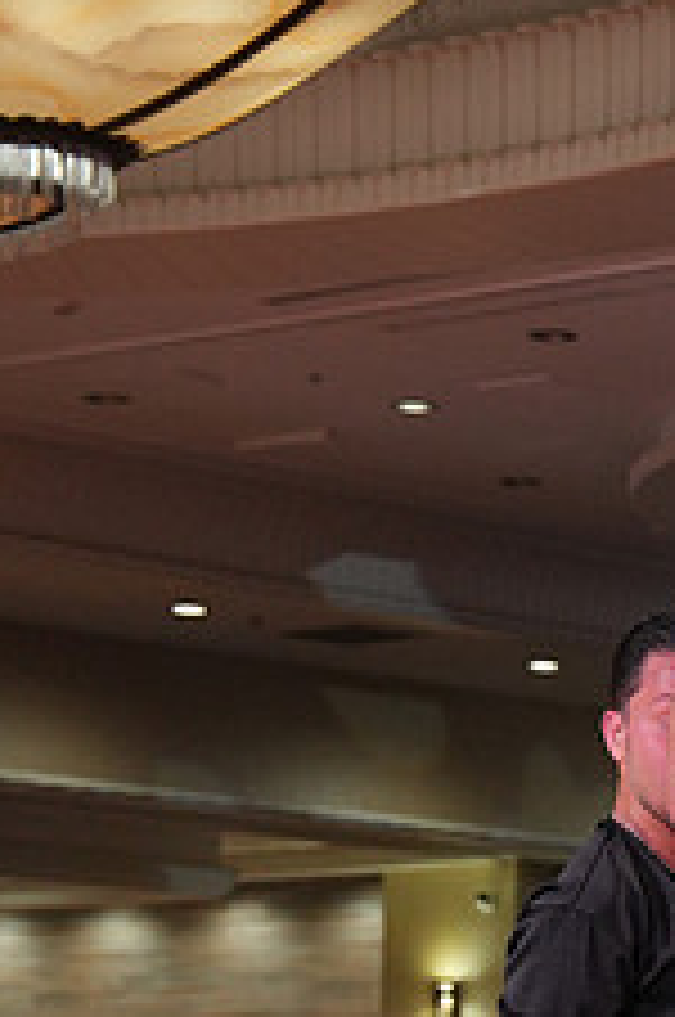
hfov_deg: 7.6
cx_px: 709
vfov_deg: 11.2
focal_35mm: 180
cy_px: 1228
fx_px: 5078
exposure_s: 1/400
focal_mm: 70
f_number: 5.6
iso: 2000
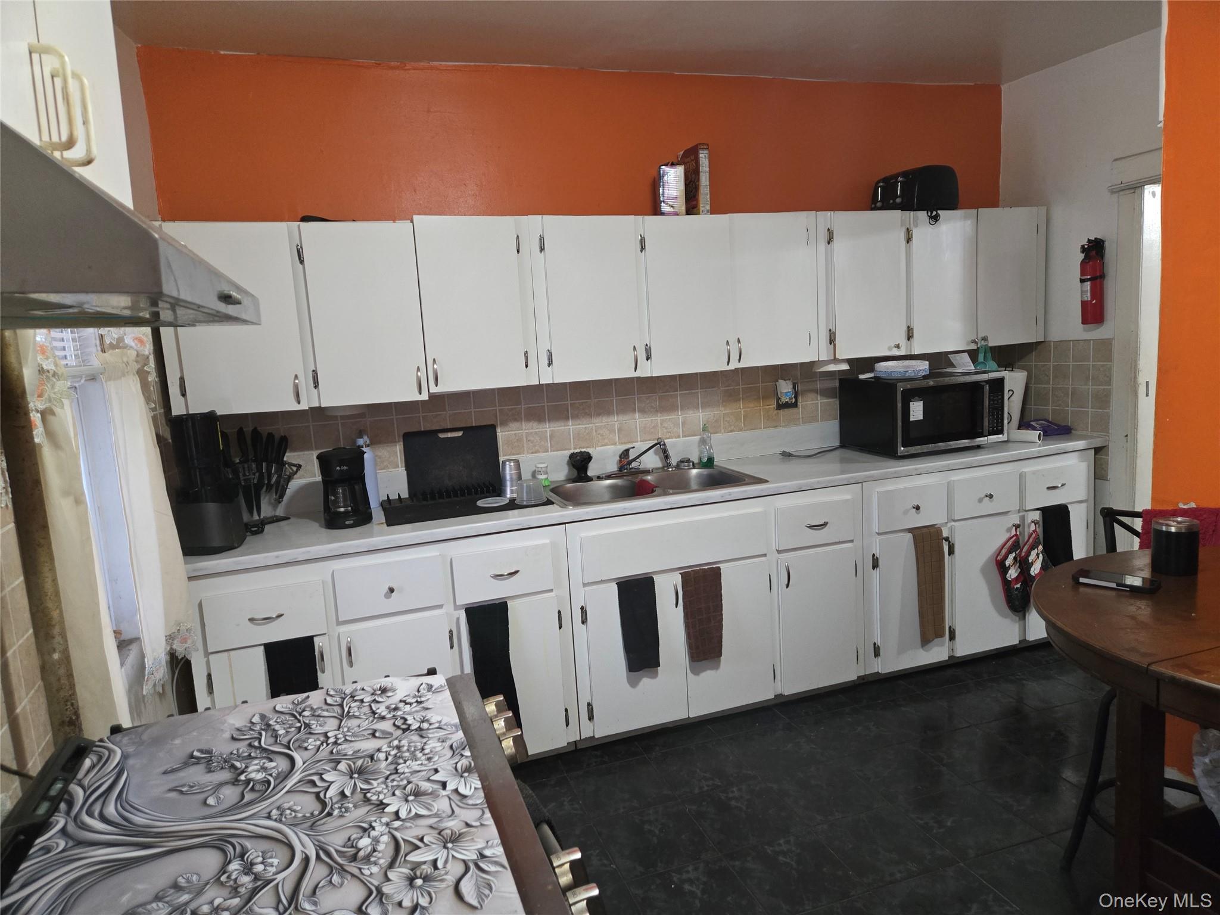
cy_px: 458
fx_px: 811
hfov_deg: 73.9
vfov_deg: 58.9
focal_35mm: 23
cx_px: 610
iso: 640
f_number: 1.8
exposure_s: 1/60
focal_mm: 5.4
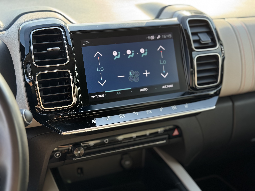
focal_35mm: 48
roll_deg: +0.5
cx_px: 128
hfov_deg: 39.7
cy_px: 96
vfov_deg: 30.3
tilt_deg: -20.0
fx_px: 354
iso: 64
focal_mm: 6.76
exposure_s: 1/221
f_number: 1.78
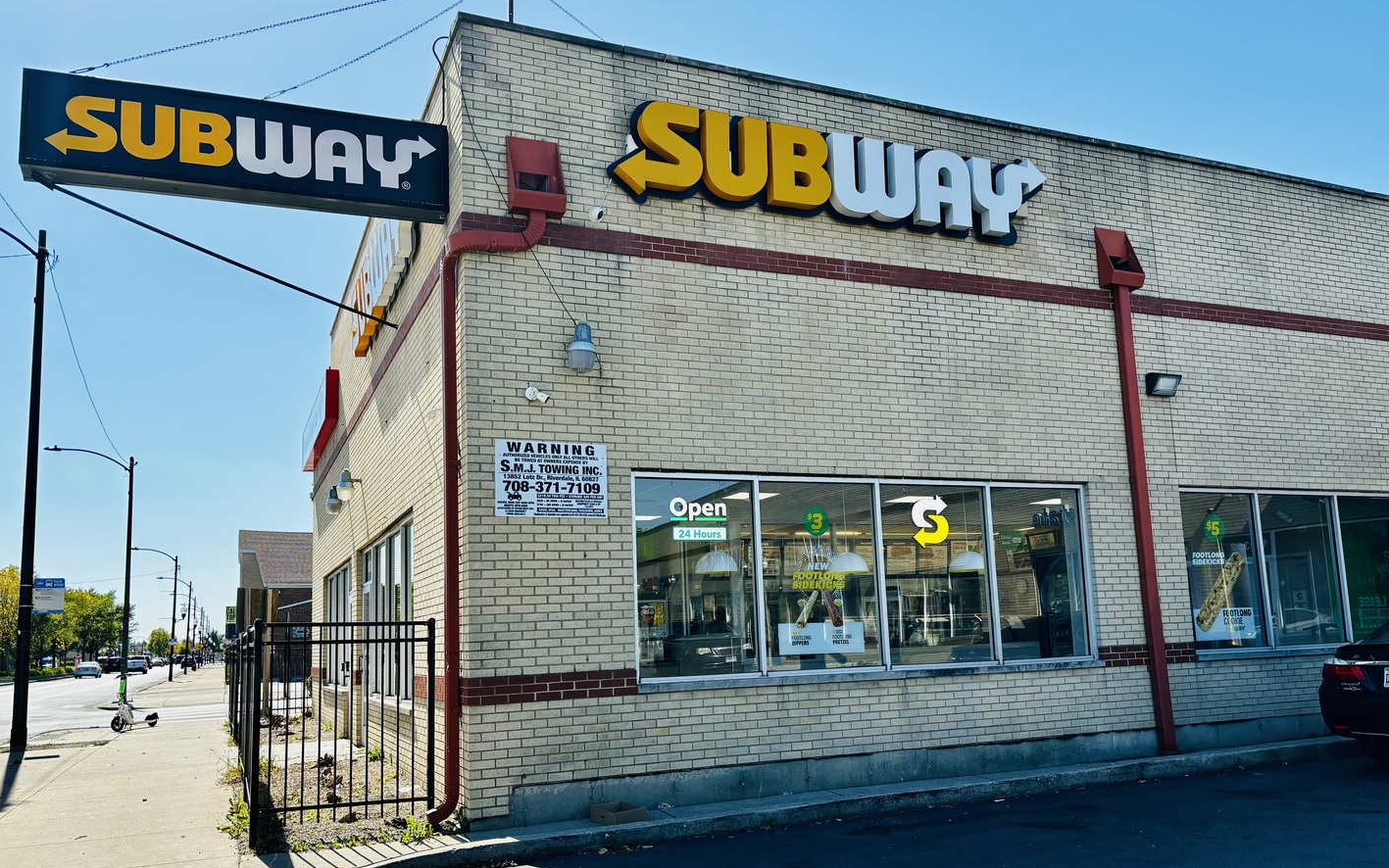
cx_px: 691
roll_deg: +2.7
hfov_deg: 66.5
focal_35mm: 28
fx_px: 1060
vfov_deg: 44.5
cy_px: 485
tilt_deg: +7.1
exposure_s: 1/2710
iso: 50
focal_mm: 5.96
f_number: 1.6
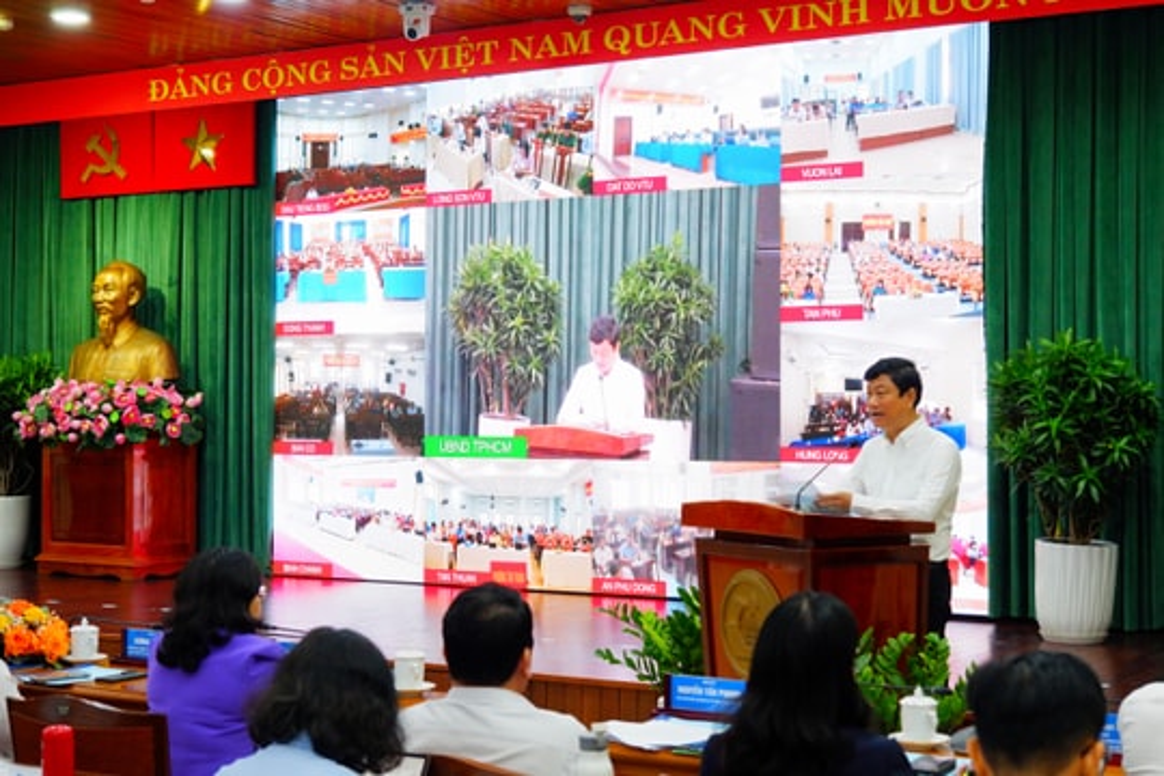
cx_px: 582
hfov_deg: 38.9
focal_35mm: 51
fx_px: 1649
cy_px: 388
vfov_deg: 26.5
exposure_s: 1/50
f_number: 4
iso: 1600
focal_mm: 34.2
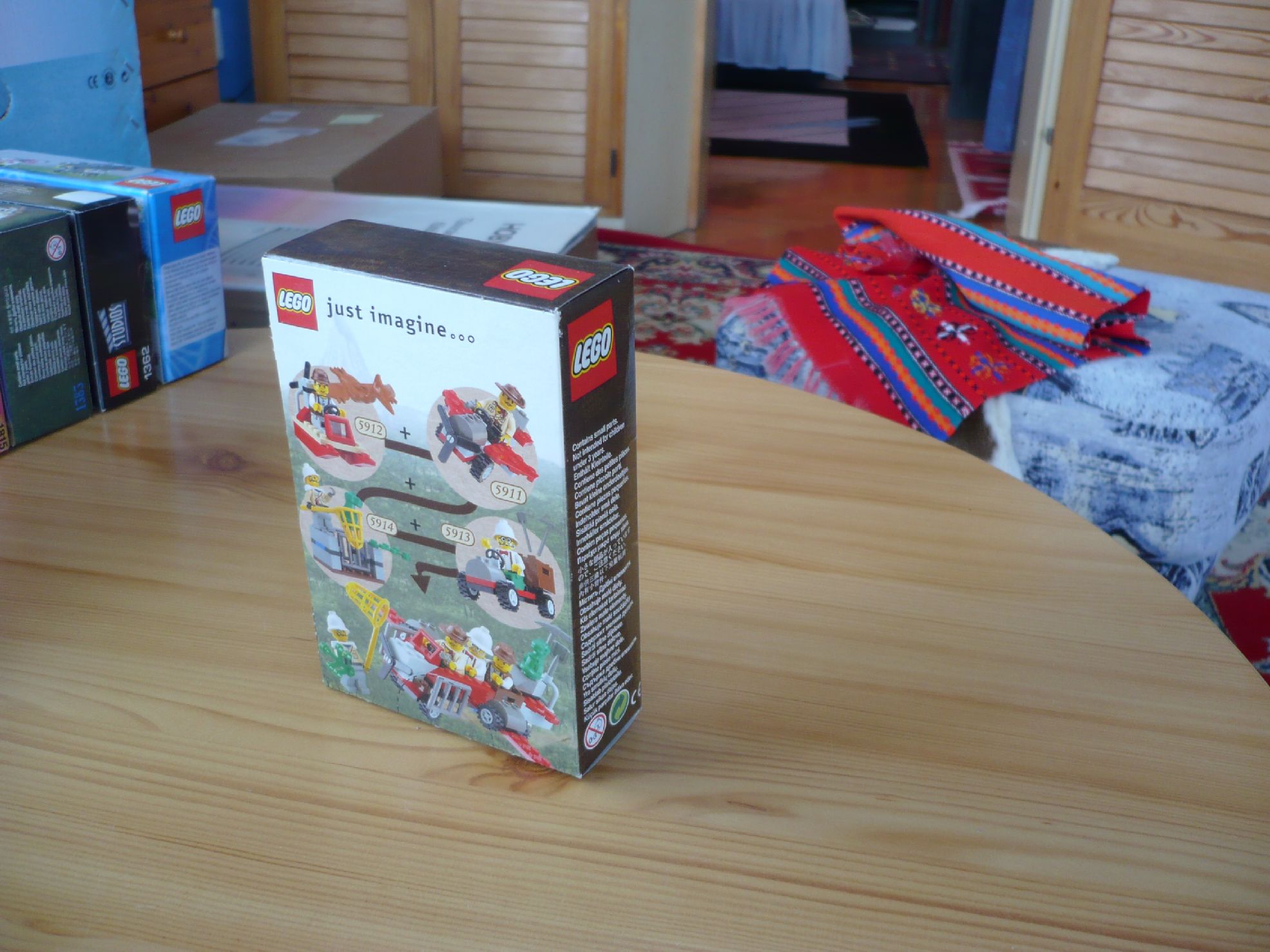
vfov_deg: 40.7
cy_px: 476
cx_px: 635
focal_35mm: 35
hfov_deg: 52.6
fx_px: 1284
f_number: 2.8
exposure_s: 1/30
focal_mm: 5.8
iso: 100
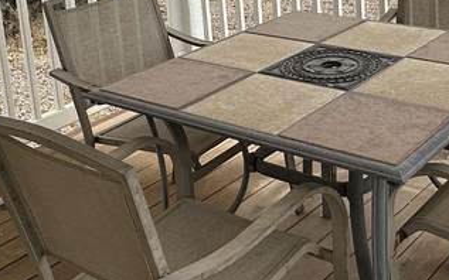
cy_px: -10
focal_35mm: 60
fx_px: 734
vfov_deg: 20.8
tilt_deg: -13.3
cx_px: 303
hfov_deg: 33.7
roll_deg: +3.4
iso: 50
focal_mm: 2.22
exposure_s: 1/2174
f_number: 2.2
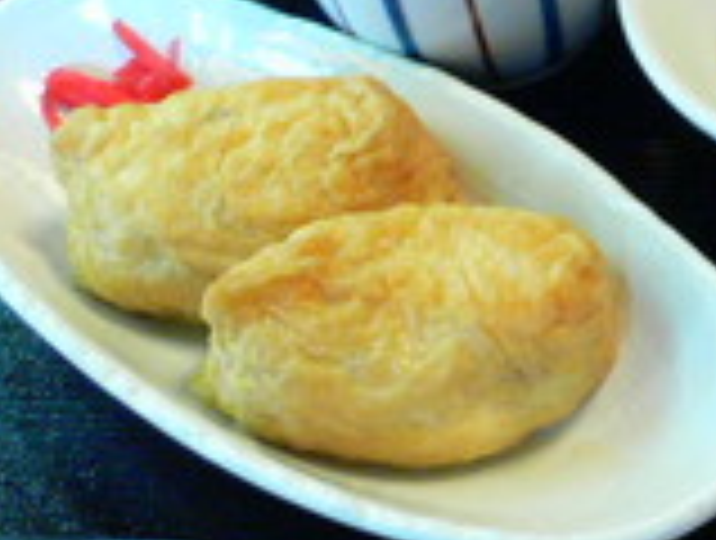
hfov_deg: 18.5
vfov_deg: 15.4
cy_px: 126
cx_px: 1009
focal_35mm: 96
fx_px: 1990
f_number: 2.8
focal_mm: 6.3
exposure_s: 1/8
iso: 200
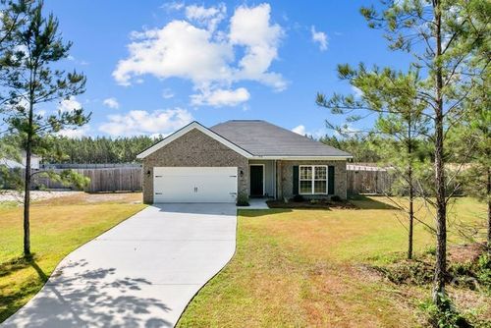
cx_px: 246
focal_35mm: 22
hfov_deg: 78.5
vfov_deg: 57.3
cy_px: 164
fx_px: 300
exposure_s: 1/2500
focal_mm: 8.38
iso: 120
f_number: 2.8
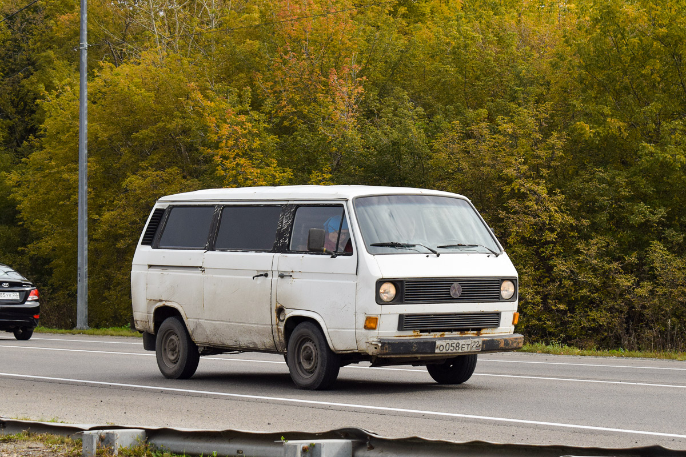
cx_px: 343
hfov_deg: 24.6
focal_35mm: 82
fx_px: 1572
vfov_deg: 16.6
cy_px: 228
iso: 400
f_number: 7.1
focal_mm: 55
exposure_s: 1/1250
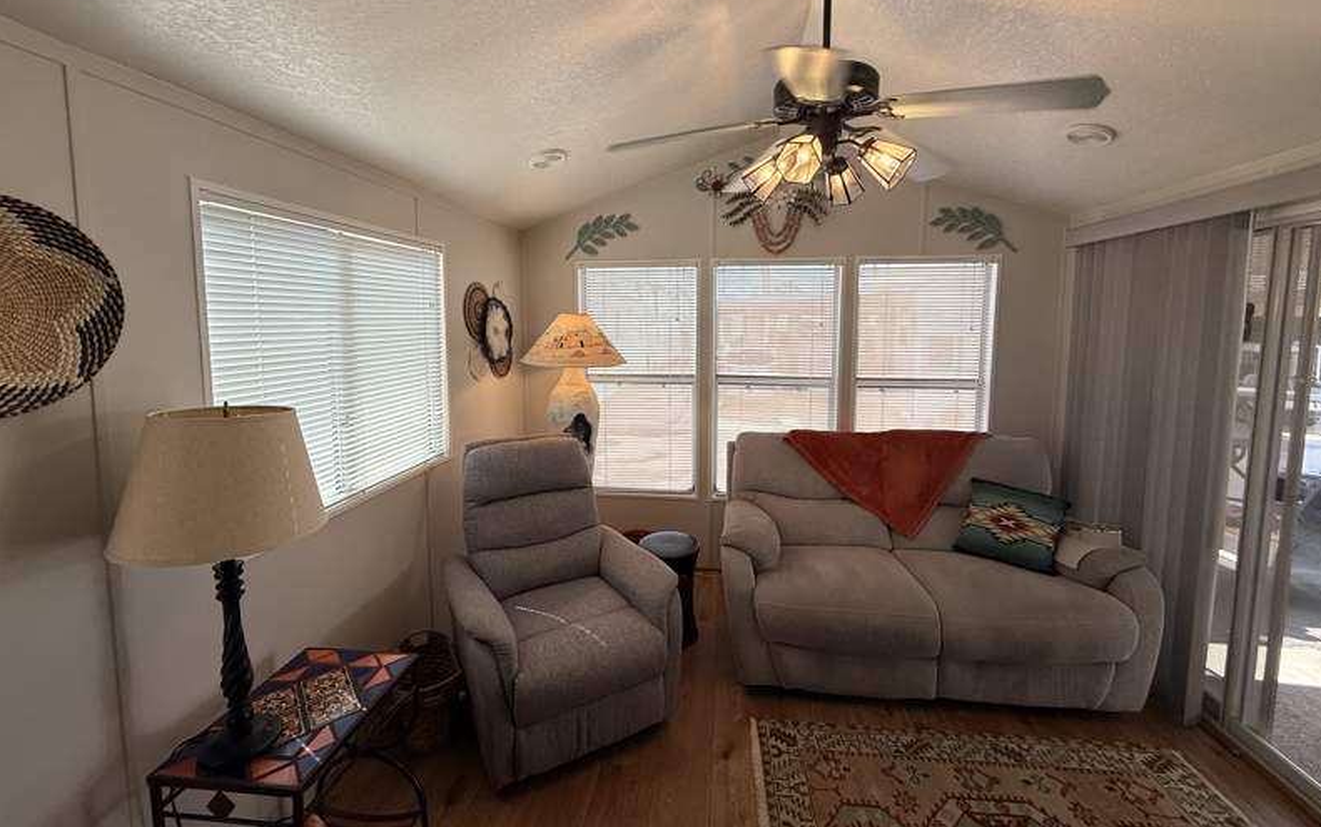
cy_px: 368
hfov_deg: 101.4
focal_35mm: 15
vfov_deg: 74.6
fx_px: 540
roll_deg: -0.5
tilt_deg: -4.9
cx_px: 665
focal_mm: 2.22
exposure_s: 1/120
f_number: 2.2
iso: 50
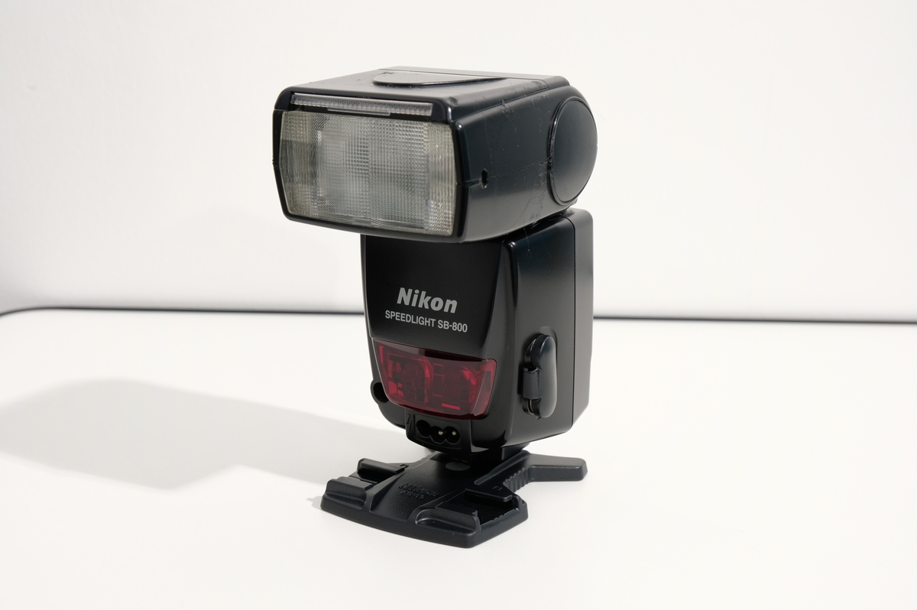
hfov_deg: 40.4
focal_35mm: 49
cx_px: 458
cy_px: 305
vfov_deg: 27.5
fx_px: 1247
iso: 200
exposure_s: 1/125
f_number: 8
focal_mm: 32.5
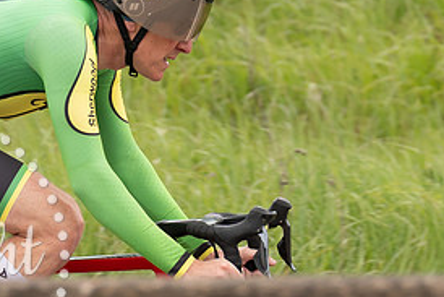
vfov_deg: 1.3
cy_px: 52
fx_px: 12784
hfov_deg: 2.0
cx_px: 65
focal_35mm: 1036
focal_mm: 200
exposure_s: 1/1000
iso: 400
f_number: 4
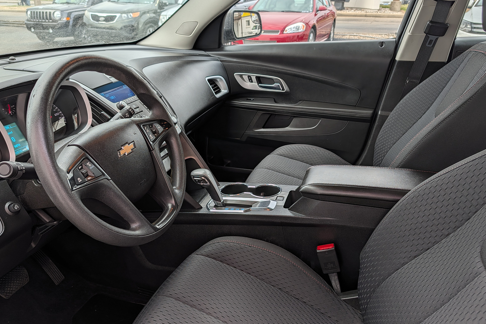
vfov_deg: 49.6
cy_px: 170
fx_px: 351
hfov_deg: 69.4
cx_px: 243
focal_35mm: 26
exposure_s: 1/607
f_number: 1.68
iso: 19
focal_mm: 6.9
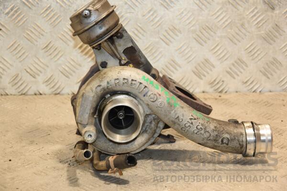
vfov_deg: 13.8
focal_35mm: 99
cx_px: 144
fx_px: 789
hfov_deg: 20.6
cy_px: 96
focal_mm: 66
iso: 800
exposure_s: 1/125
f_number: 5.3
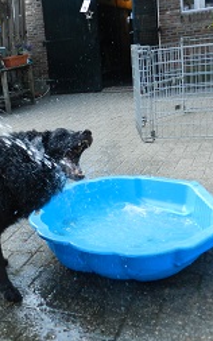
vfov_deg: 42.6
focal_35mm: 47
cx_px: 24
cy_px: 147
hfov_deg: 26.5
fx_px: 437
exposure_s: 1/250
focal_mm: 5
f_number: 3.6
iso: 400
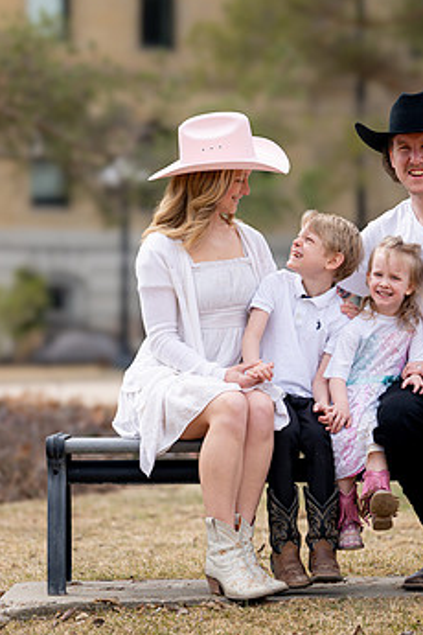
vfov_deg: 13.6
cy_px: 372
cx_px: 347
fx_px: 2661
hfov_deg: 9.1
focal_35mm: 151
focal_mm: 81
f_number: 2
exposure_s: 1/2500
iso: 100
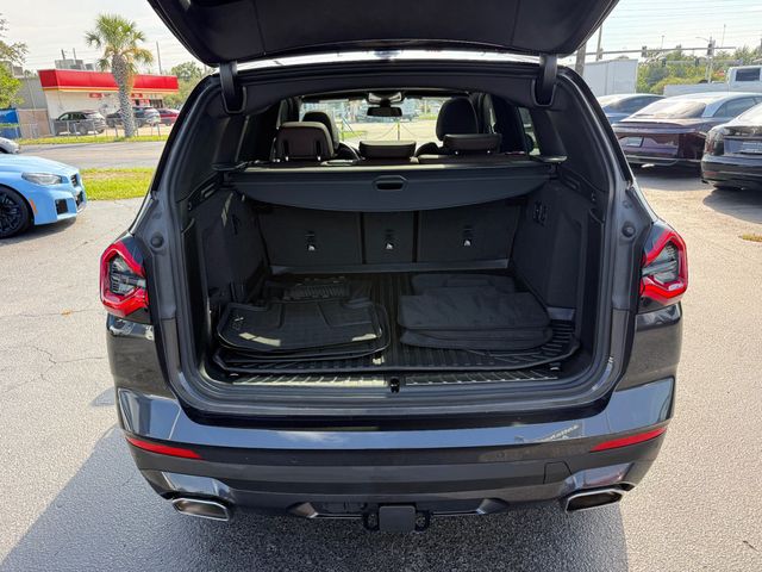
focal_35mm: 24
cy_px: 286
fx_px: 528
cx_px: 381
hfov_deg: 71.6
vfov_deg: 56.8
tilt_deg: -18.6
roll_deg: +1.4
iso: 100
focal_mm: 6.76
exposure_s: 1/796
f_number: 1.78
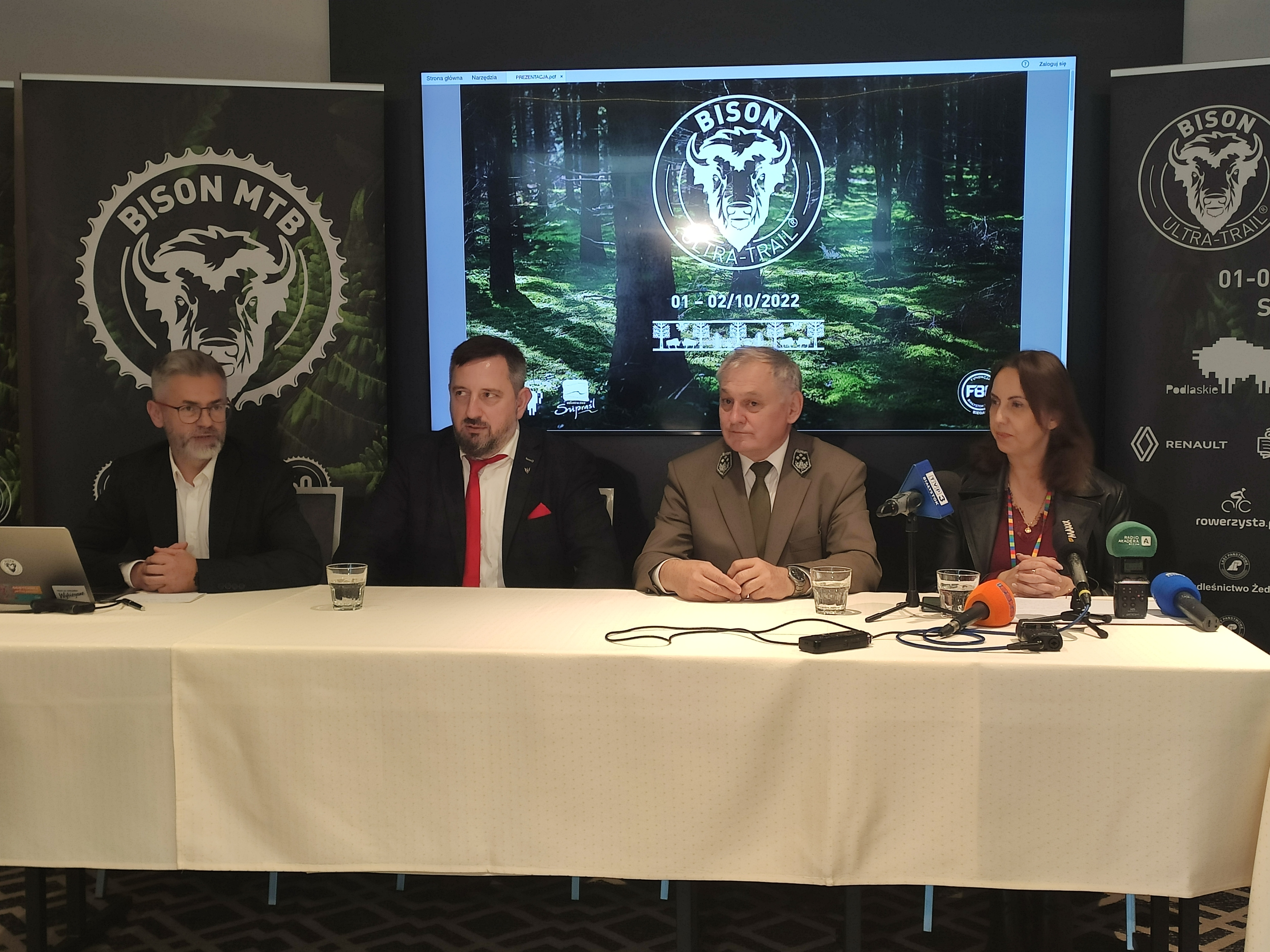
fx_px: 954
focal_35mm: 26
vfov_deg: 53.1
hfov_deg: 67.3
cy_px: 476
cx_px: 635
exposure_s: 1/50
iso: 215
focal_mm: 4.77
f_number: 1.75
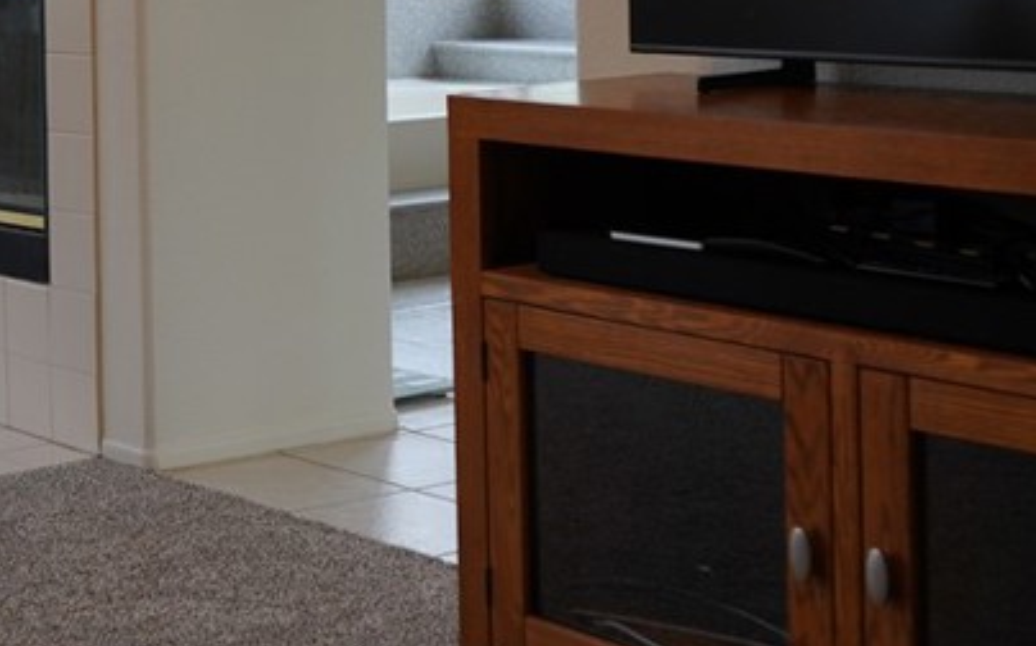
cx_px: -190
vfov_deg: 17.0
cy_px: -12
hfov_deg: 25.0
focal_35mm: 75
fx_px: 2116
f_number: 4
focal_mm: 29
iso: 800
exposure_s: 1/160
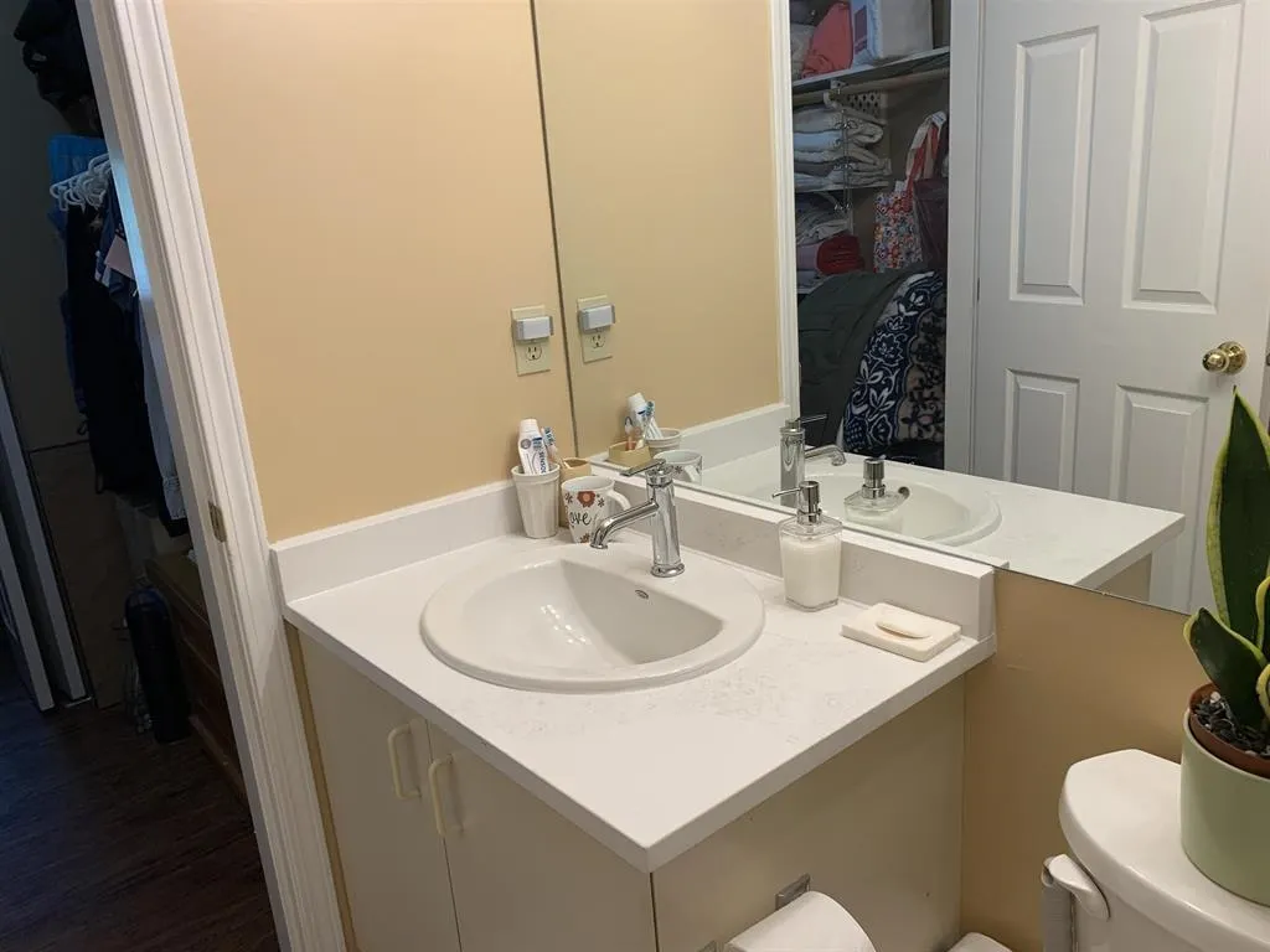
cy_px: 476
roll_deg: +4.0
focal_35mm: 26
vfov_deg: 53.1
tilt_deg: -16.2
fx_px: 954
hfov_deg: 67.3
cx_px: 635
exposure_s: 1/60
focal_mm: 4.25
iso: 50
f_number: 1.8
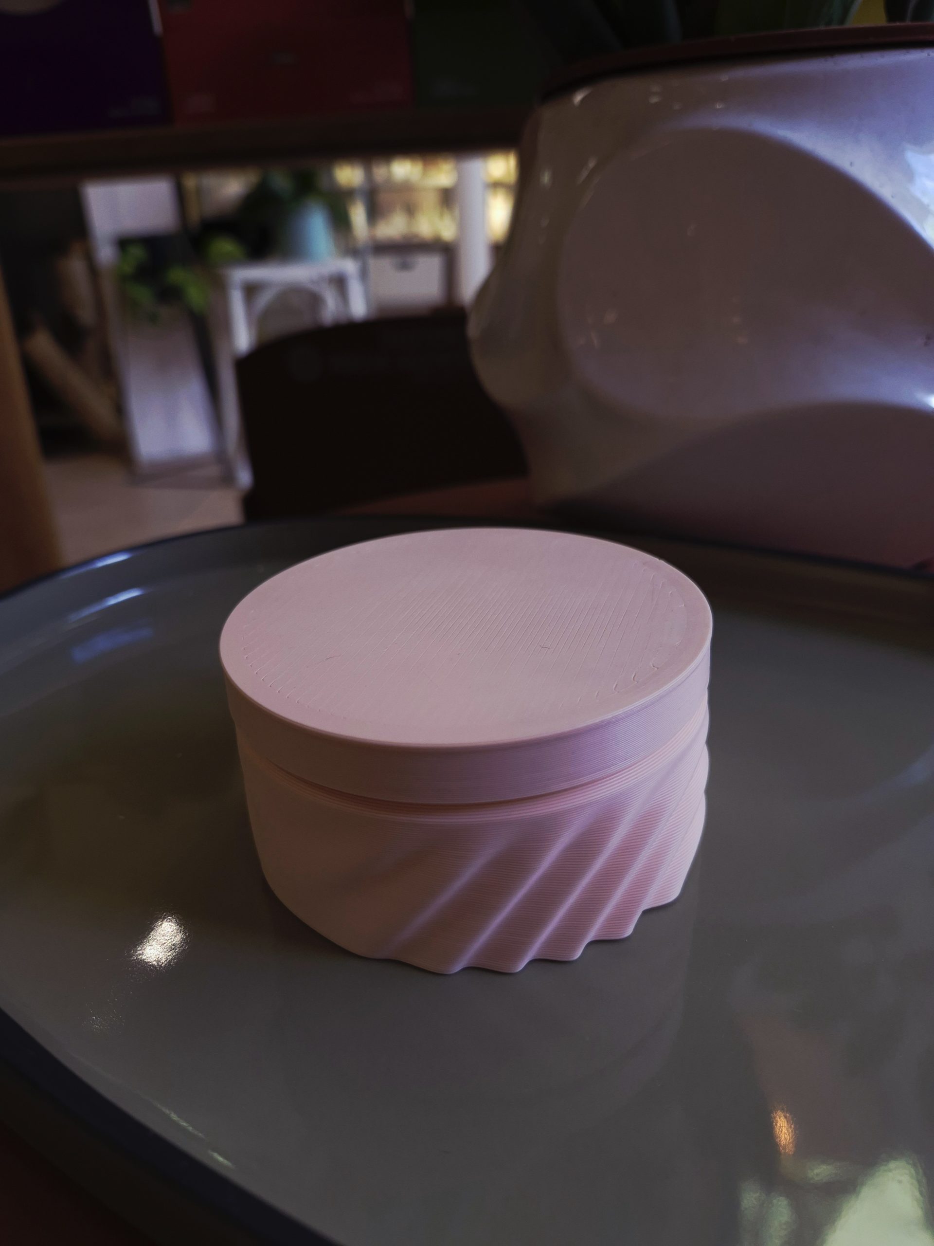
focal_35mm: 23
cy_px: 623
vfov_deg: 73.9
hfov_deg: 58.9
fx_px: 827
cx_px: 467
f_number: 1.8
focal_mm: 5.4
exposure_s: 1/100
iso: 80
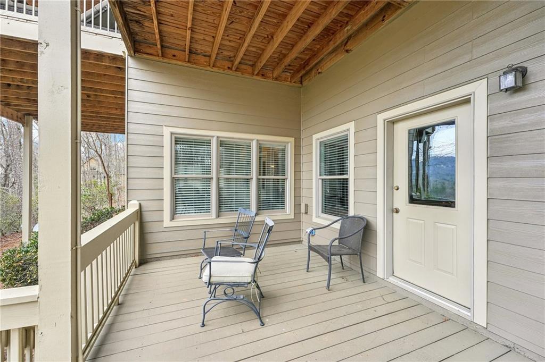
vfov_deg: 81.1
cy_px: 181
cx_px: 272
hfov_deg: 104.3
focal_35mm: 14
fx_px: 212
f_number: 8
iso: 320
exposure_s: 1/80
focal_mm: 14
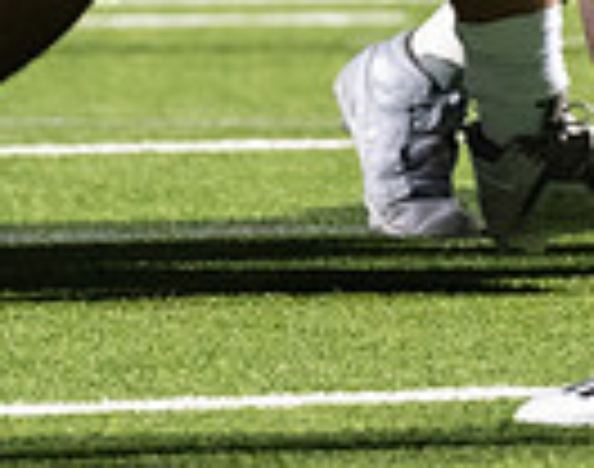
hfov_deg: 1.8
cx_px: 216
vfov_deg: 1.4
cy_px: -422
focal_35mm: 1094
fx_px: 19119
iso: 5000
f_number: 2.8
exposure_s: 1/1250
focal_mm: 200
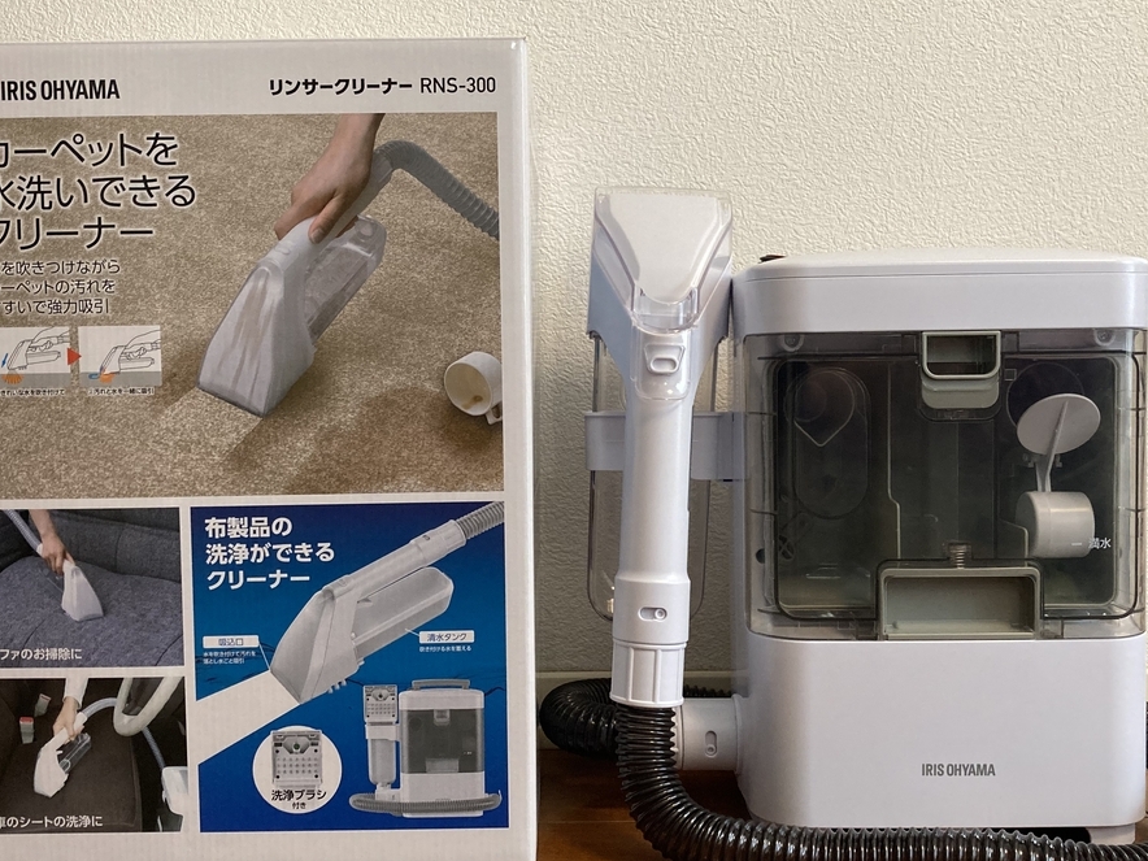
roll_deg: -0.2
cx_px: 556
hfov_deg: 49.0
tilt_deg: -3.4
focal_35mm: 38
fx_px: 1260
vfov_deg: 37.7
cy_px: 442
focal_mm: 3.99
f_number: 1.8
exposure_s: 1/60
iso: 200
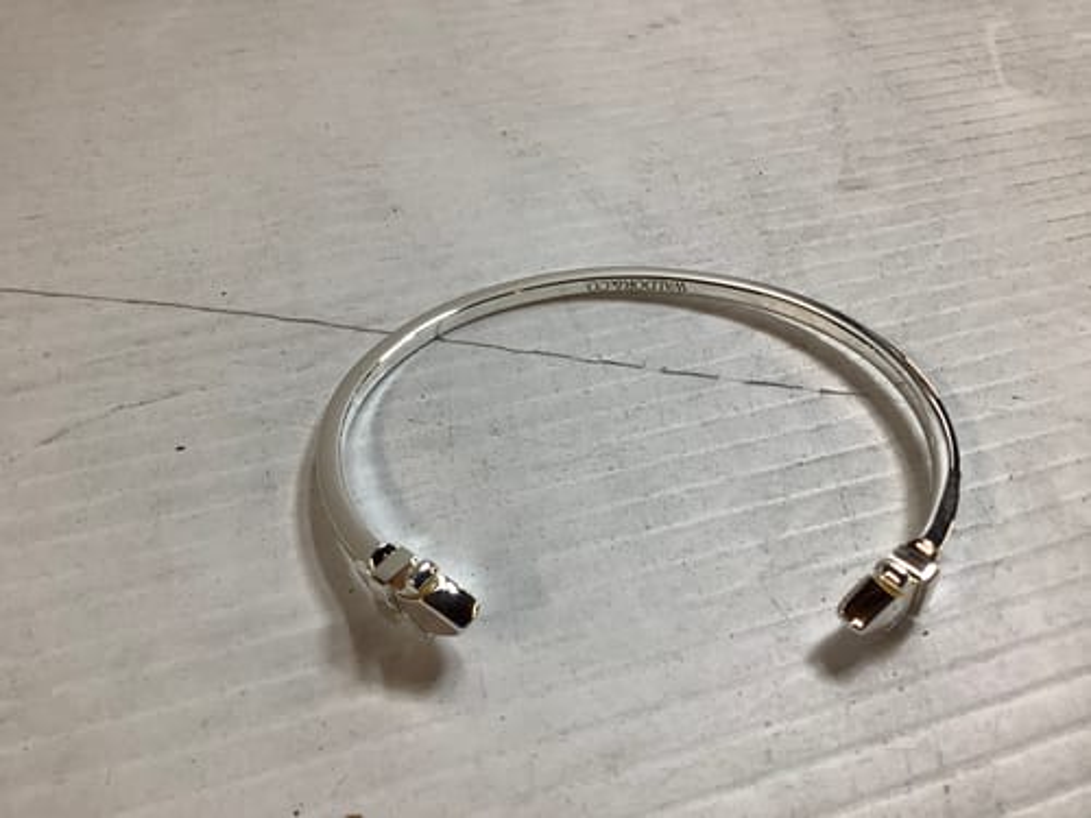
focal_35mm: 31
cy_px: 409
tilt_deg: -44.3
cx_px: 546
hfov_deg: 58.4
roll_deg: +1.5
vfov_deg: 45.4
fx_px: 977
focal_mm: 3.3
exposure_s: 1/50
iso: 64
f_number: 2.4
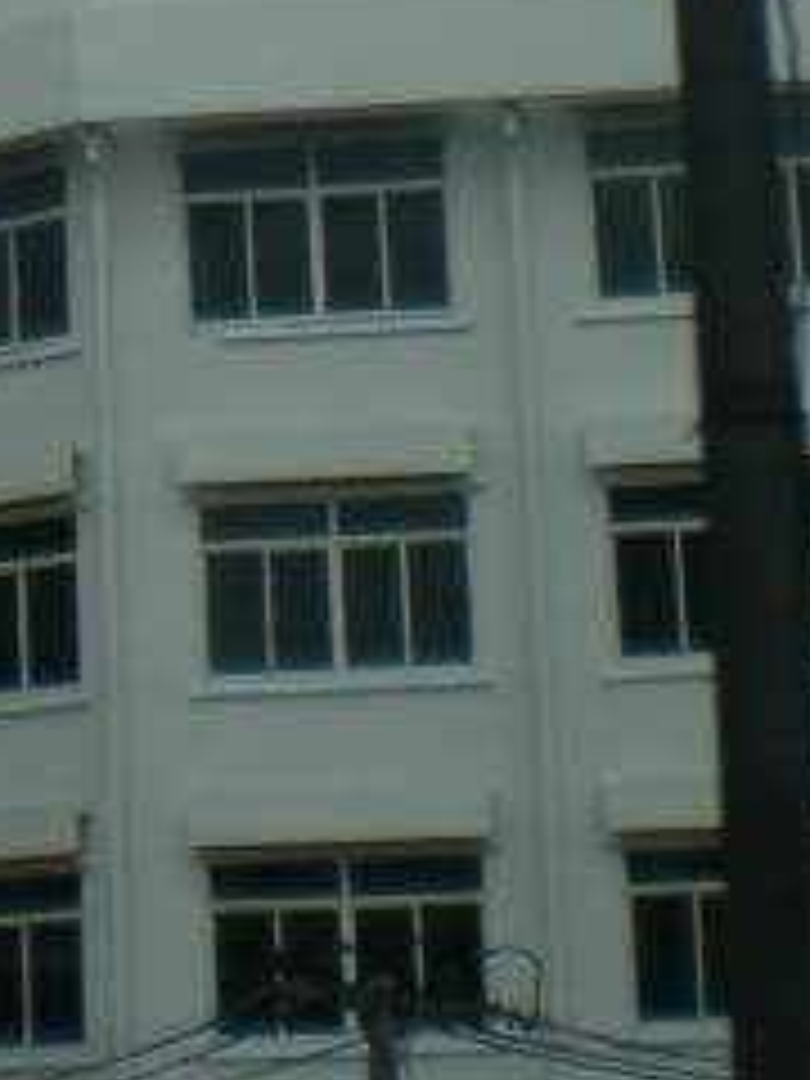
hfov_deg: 8.9
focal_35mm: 162
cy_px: -1143
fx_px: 5054
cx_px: -387
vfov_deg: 11.0
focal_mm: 6.3
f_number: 4.6
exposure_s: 1/654
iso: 50
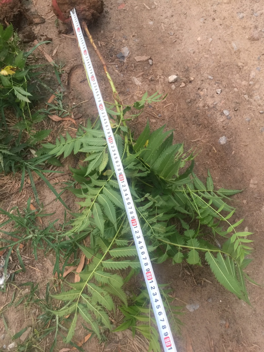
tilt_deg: -70.9
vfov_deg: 61.7
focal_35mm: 29
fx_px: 295
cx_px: 132
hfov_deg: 48.2
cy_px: 176
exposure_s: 1/33
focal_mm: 4.15
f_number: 2.2
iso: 64
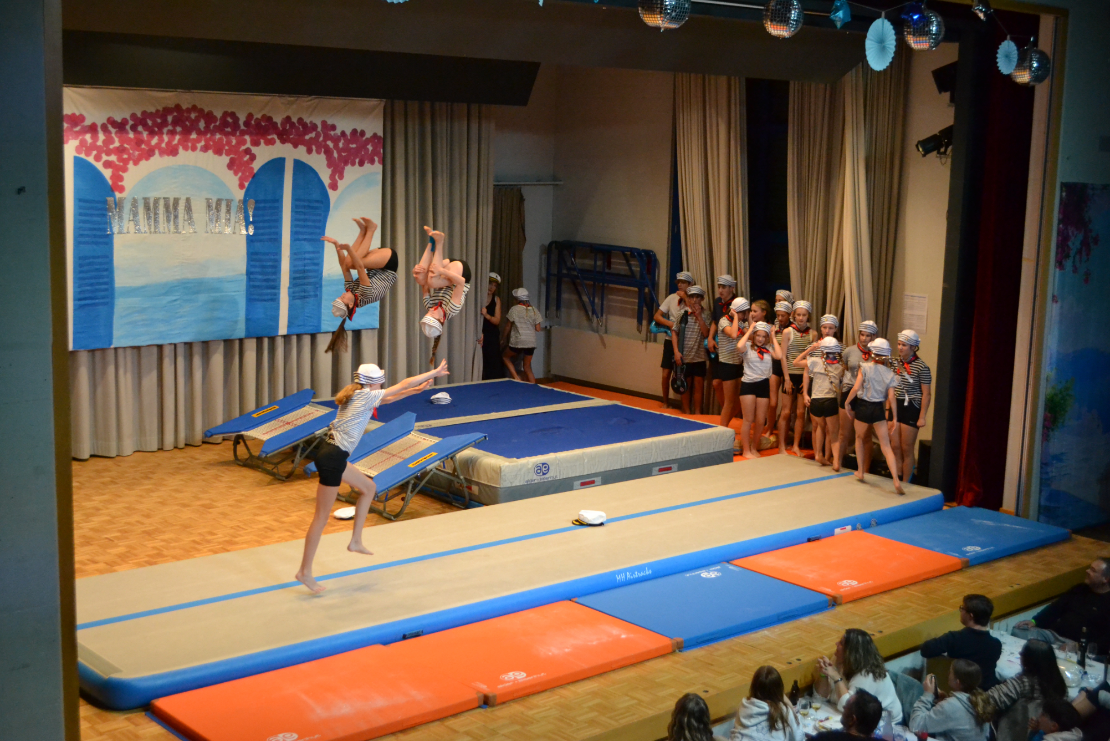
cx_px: 566
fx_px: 1418
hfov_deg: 42.7
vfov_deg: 29.3
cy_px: 377
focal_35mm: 46
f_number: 4.5
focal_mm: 30
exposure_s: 1/500
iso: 2800
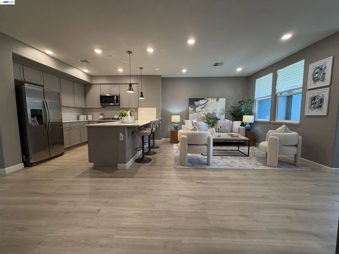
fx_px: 137
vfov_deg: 85.7
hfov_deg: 102.1
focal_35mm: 14
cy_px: 127
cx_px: 170
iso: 200
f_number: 2.2
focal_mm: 2.22
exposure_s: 1/60
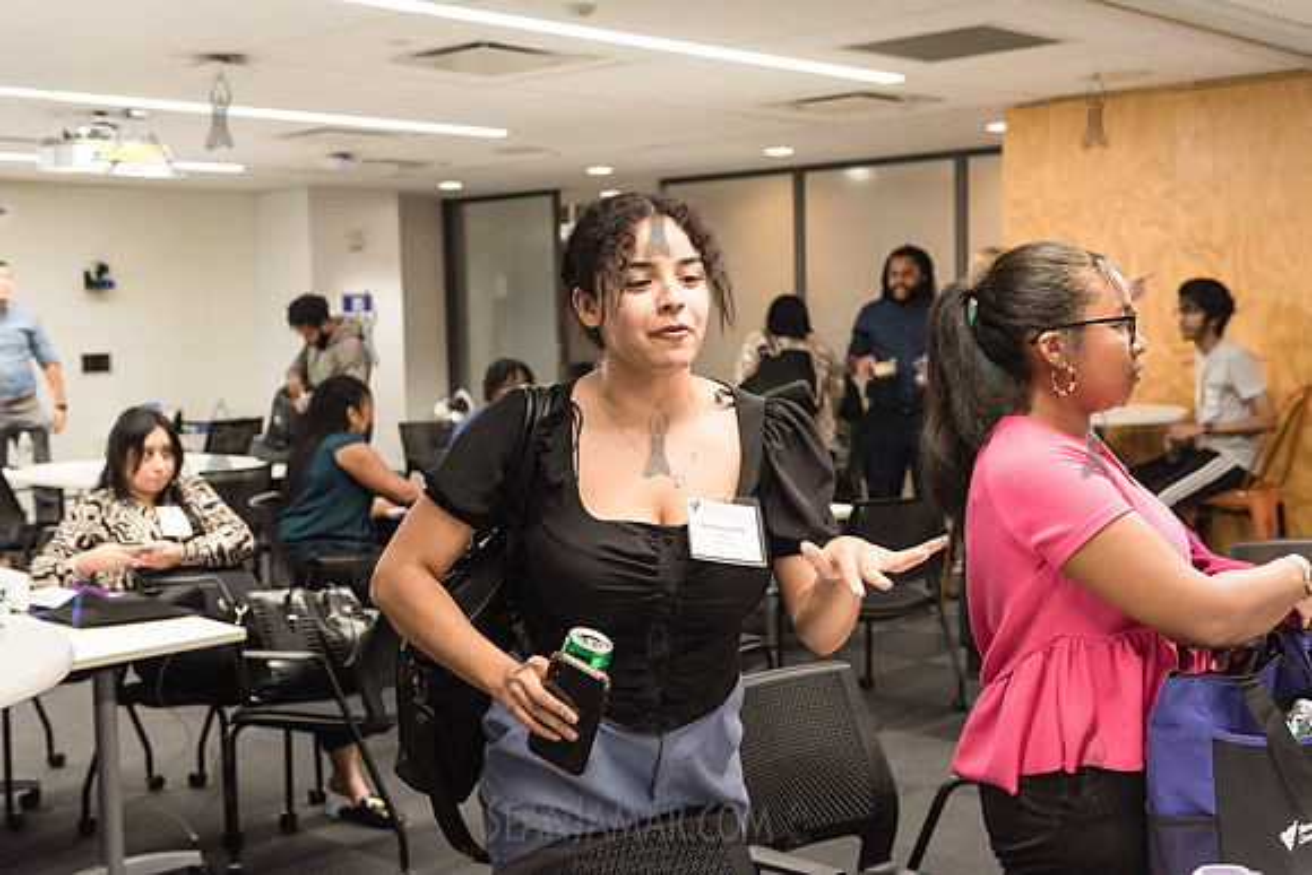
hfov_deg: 46.4
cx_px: 656
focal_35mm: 42
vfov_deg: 31.9
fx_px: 1531
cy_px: 438
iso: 2500
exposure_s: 1/250
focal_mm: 42
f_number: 4
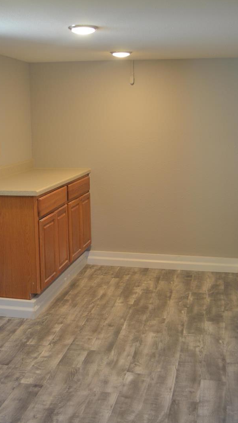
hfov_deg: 25.7
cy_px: 212
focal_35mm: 47
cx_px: 110
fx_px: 522
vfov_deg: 44.1
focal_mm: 29
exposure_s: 1/40
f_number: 4.5
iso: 800
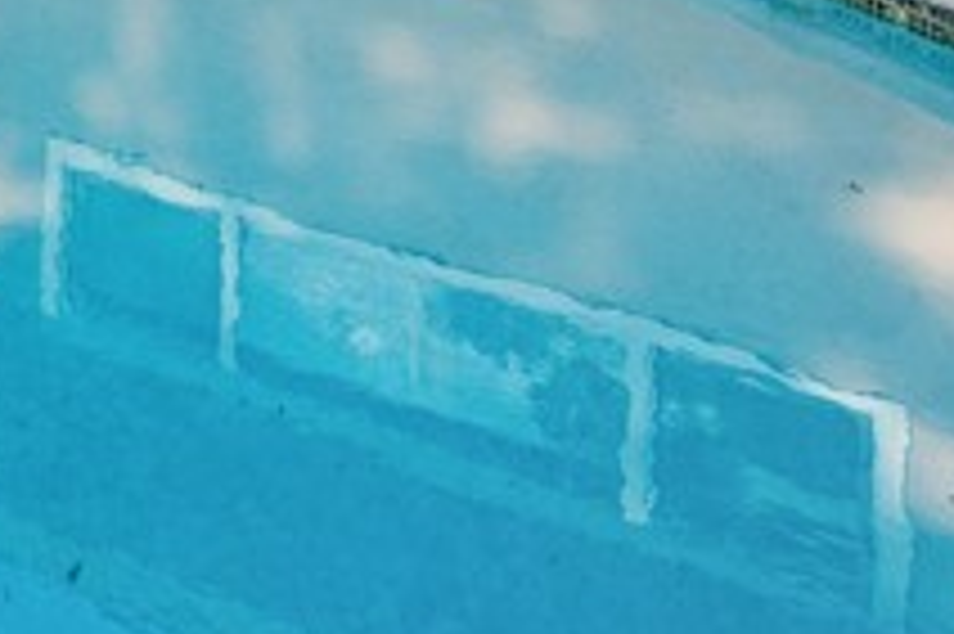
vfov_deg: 14.0
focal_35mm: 82
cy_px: -643
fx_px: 2171
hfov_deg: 18.8
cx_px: -792
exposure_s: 1/250
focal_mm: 16
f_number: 10
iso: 400
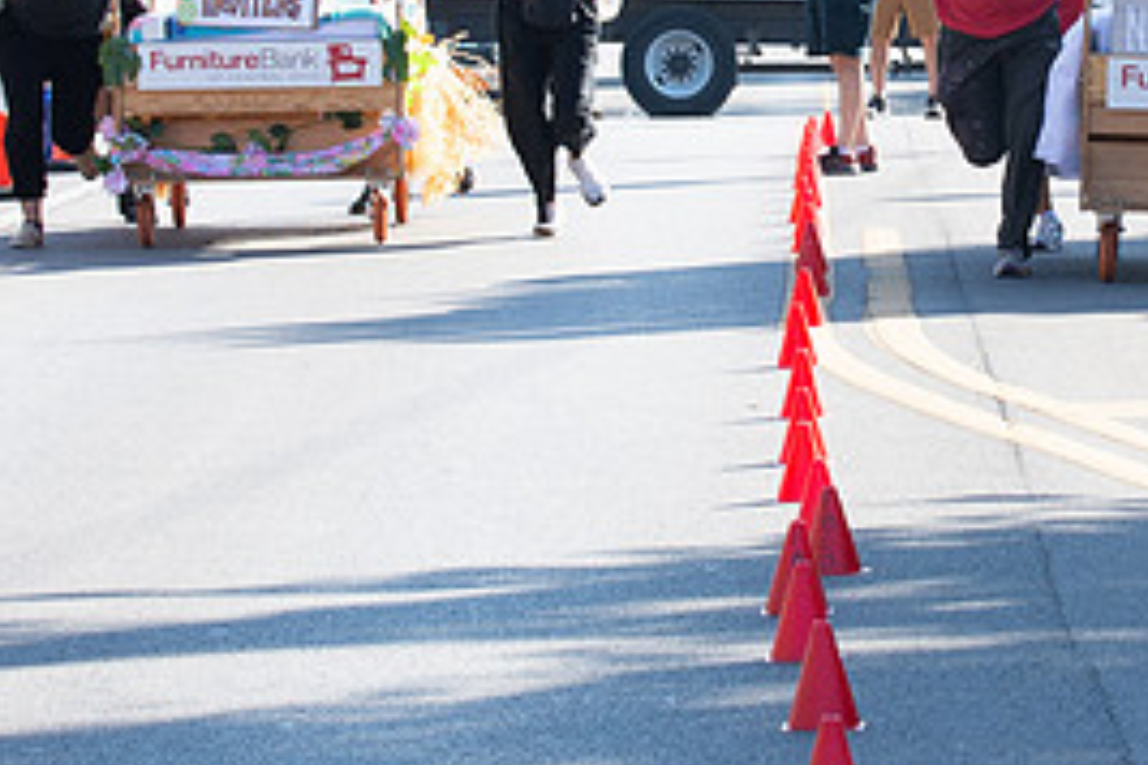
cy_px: 19
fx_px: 9151
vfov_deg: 4.8
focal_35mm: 287
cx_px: 939
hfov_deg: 7.2
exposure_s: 1/250
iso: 200
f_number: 7.1
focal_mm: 70
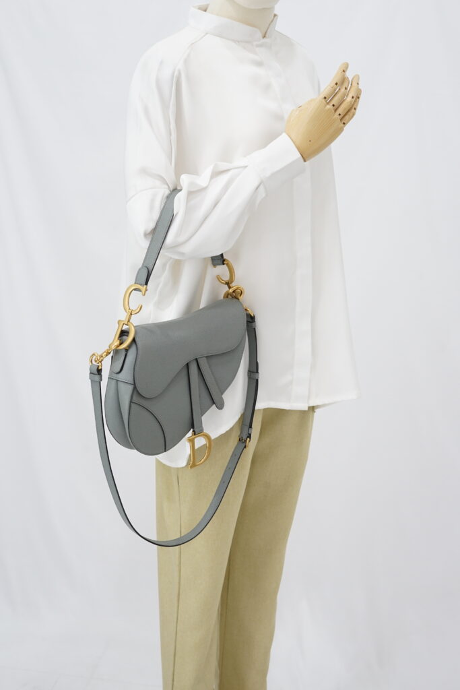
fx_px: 958
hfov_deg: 27.0
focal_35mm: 50
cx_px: 230
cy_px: 345
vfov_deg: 39.6
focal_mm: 50
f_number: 6.3
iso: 640
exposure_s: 1/10
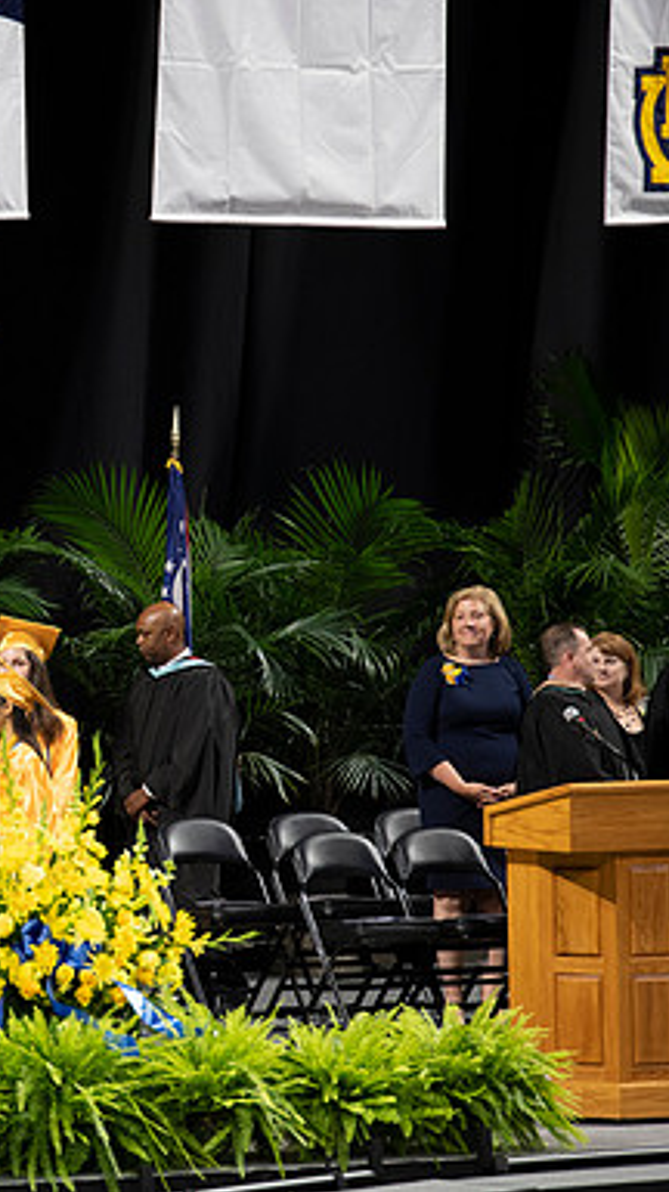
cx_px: -115
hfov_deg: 3.8
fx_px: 9985
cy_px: 596
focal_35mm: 316
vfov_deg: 6.8
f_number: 3.5
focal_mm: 200
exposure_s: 1/100
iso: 1000
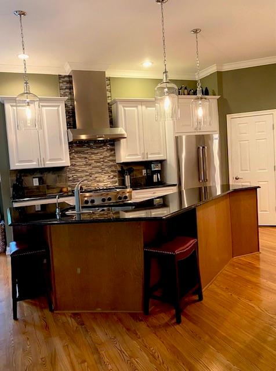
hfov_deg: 52.8
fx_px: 278
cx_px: 138
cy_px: 186
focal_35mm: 26
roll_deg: +3.1
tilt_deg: -3.5
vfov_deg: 67.5
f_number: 1.8
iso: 400
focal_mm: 4.25
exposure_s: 1/60
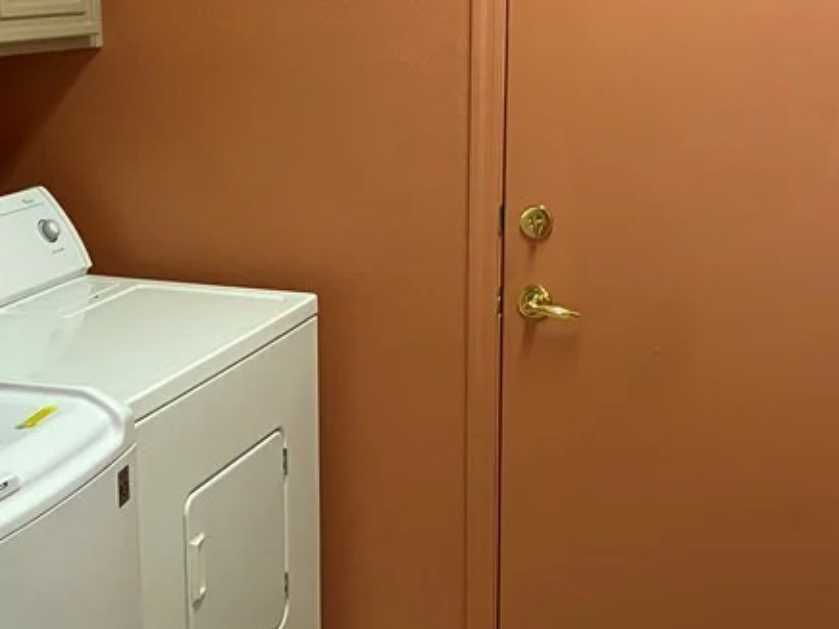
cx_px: 412
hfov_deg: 31.7
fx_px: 1478
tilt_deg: -12.0
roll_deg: +0.0
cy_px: 317
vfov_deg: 24.0
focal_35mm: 61
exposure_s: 1/60
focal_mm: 4.25
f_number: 1.8
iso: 200
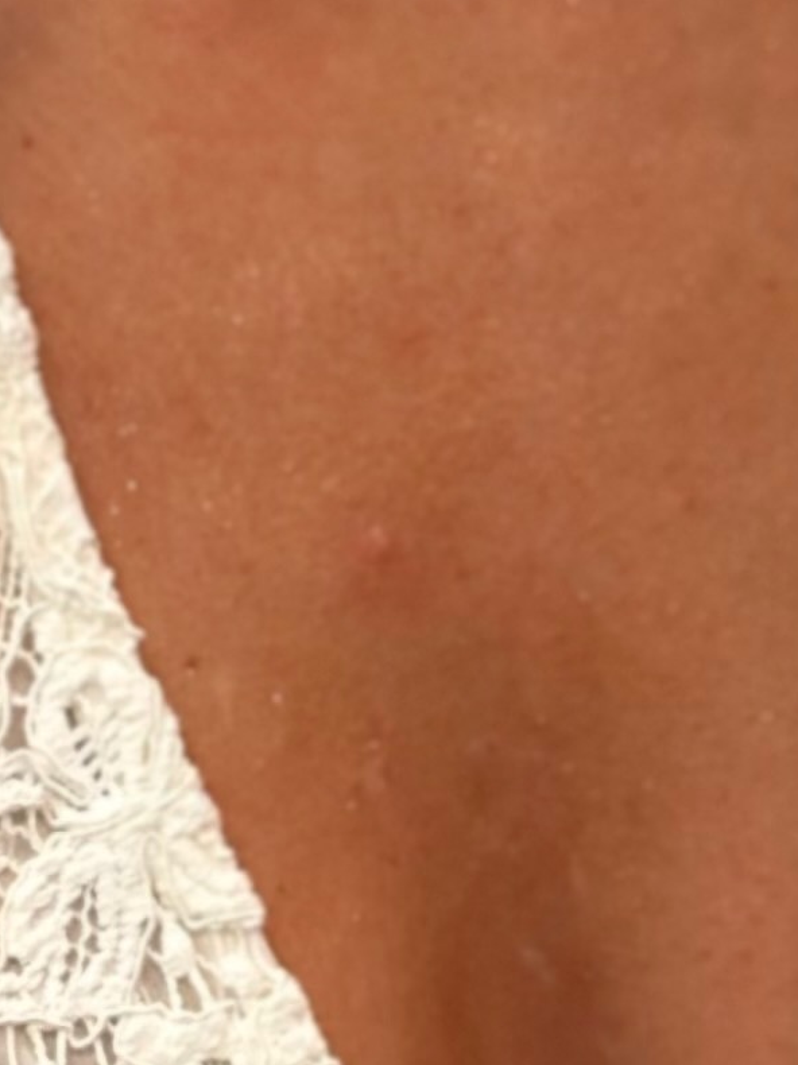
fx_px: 7535
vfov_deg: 7.9
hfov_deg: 6.1
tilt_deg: -12.6
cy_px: -635
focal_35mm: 245
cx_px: 480
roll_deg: +1.0
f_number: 1.78
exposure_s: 1/120
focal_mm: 6.86
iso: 160
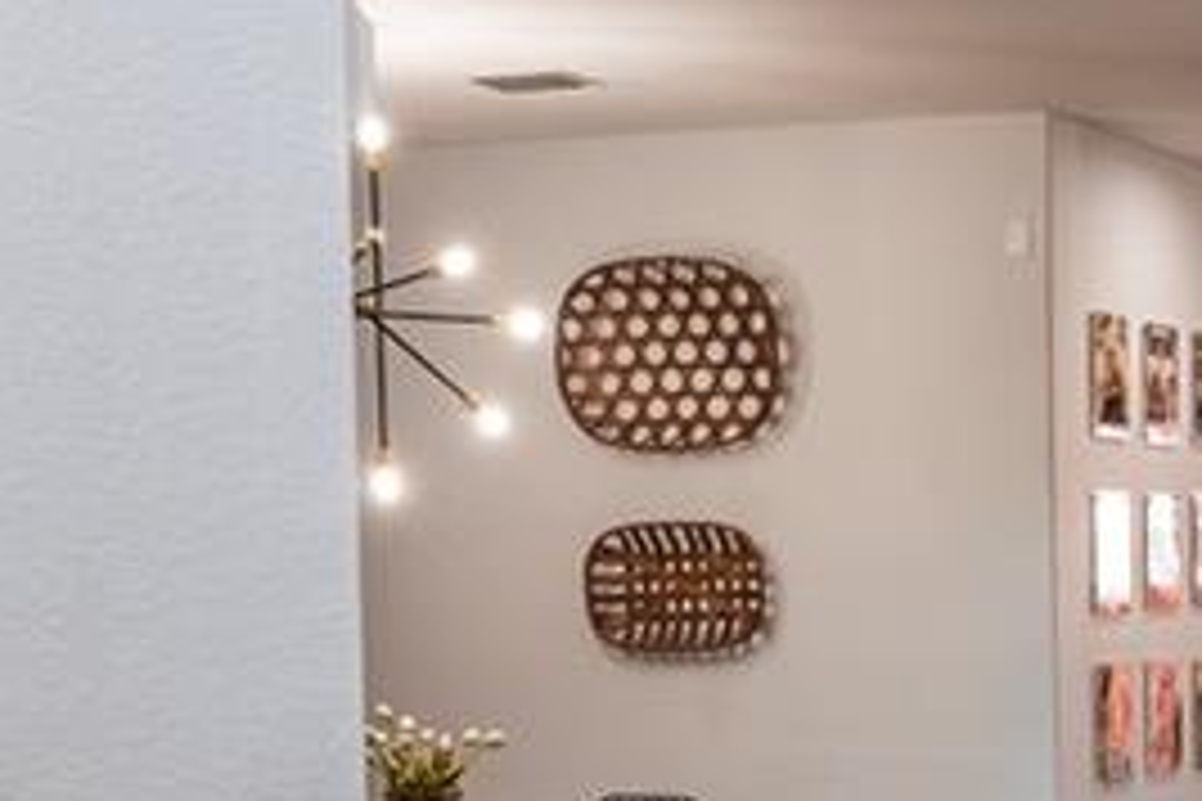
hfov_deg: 23.3
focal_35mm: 84
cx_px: 1184
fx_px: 2804
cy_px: 842
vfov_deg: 15.9
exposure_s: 1/2.5
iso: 100
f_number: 8
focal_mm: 14
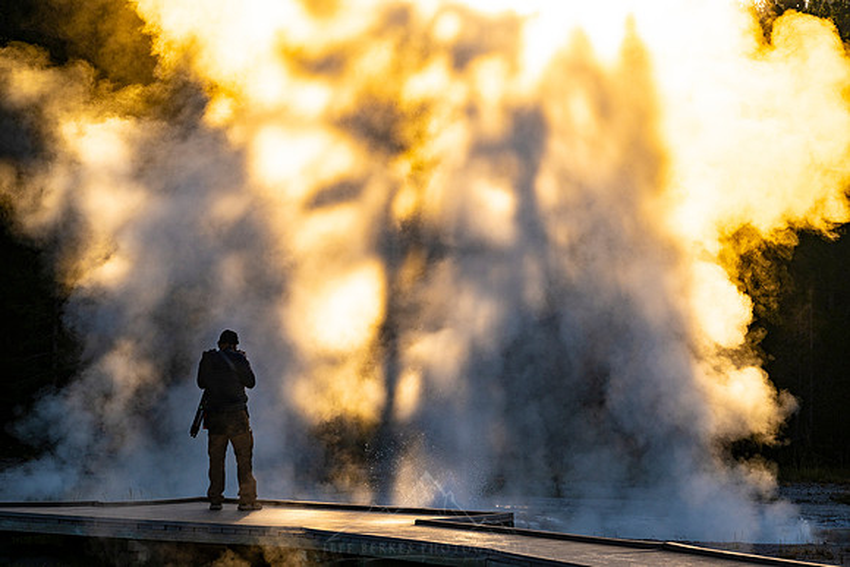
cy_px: 284
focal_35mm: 120
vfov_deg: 11.4
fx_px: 2834
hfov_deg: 17.1
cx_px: 425
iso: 200
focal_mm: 120
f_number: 6.3
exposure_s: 1/400
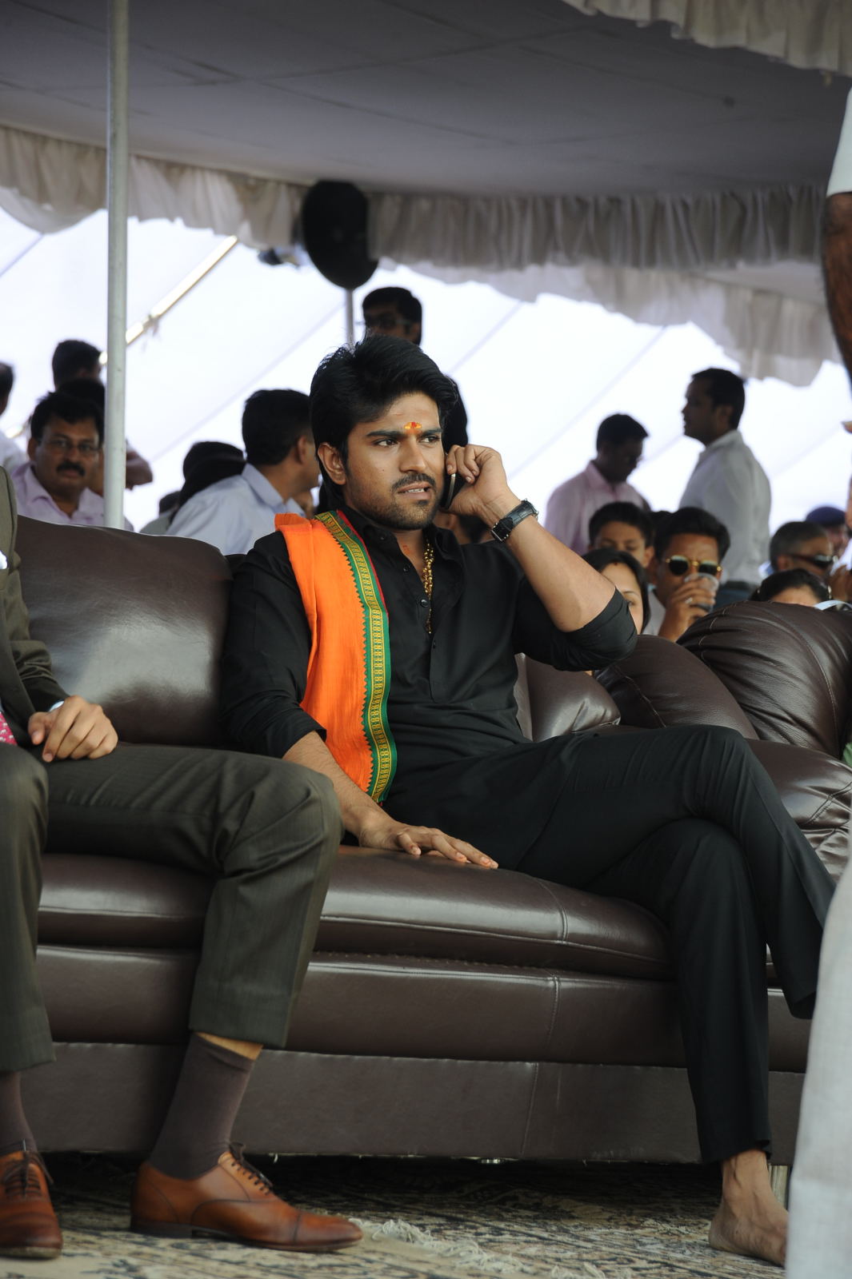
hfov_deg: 11.4
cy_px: 640
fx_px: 4264
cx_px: 426
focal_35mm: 120
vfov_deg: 17.1
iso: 640
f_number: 7.1
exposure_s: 1/125
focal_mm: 120
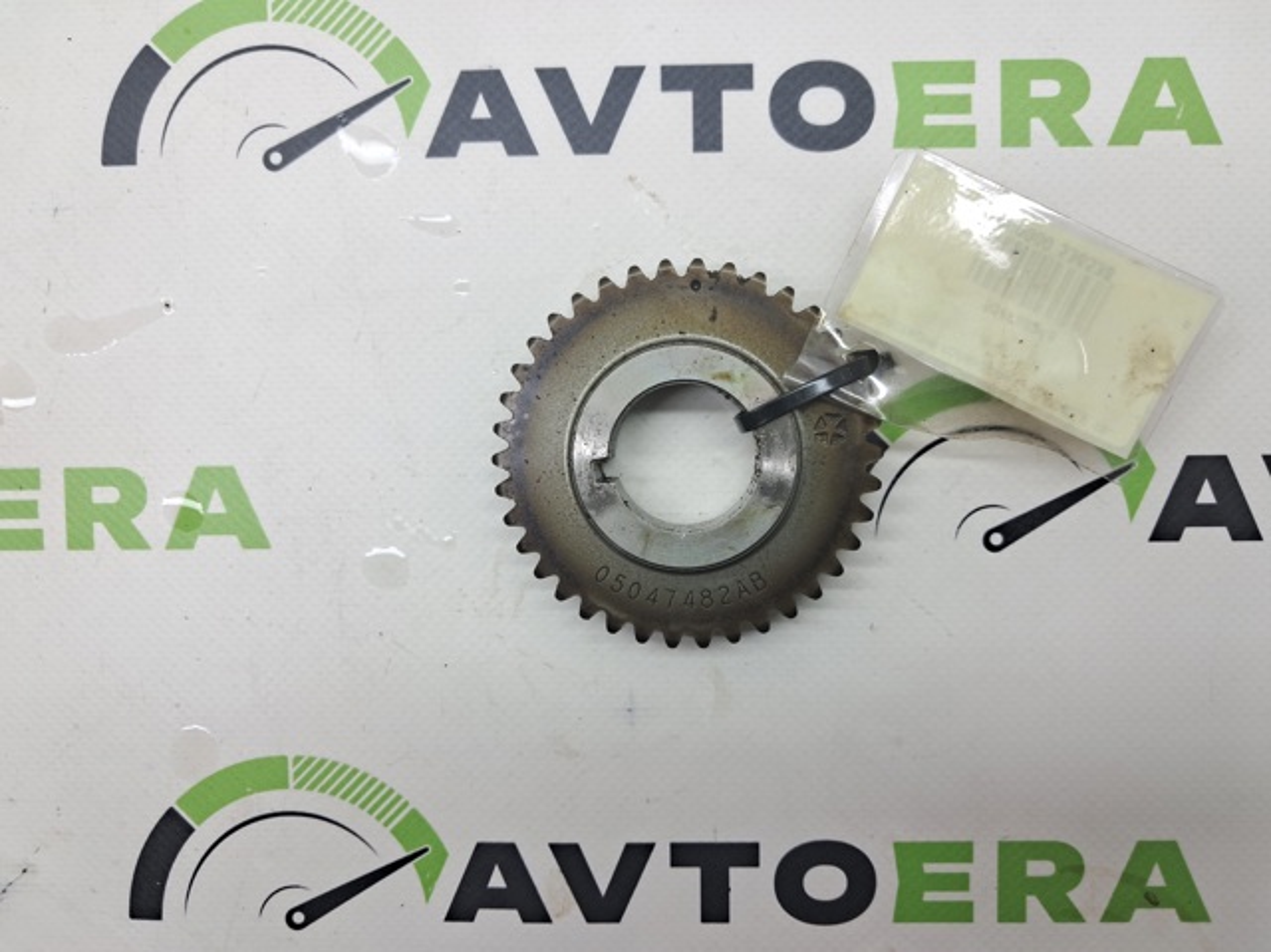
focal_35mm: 27
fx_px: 991
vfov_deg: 51.3
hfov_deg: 65.4
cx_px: 636
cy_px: 476
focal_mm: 4
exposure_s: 1/50
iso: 50
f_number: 1.8
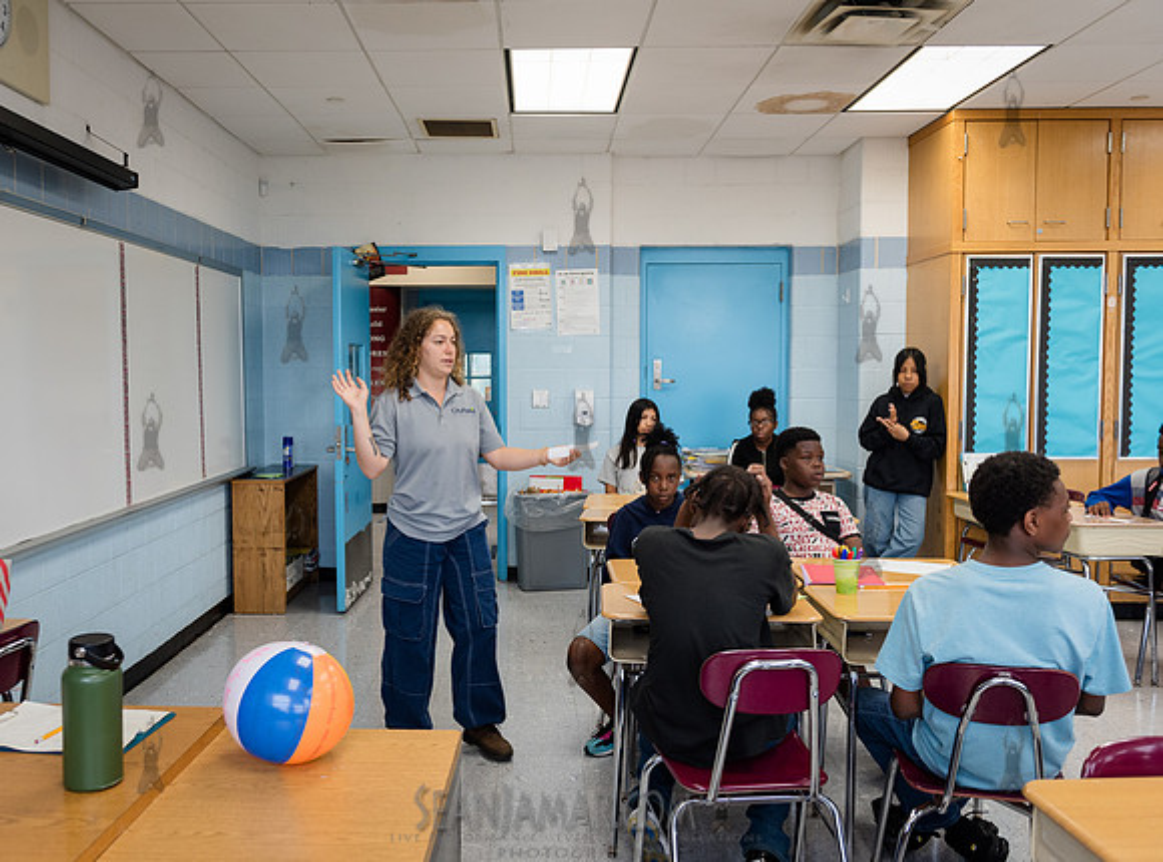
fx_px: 1045
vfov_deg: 44.8
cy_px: 431
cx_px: 516
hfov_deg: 58.0
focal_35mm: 31
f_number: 3.5
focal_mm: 29
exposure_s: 1/160
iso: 1000
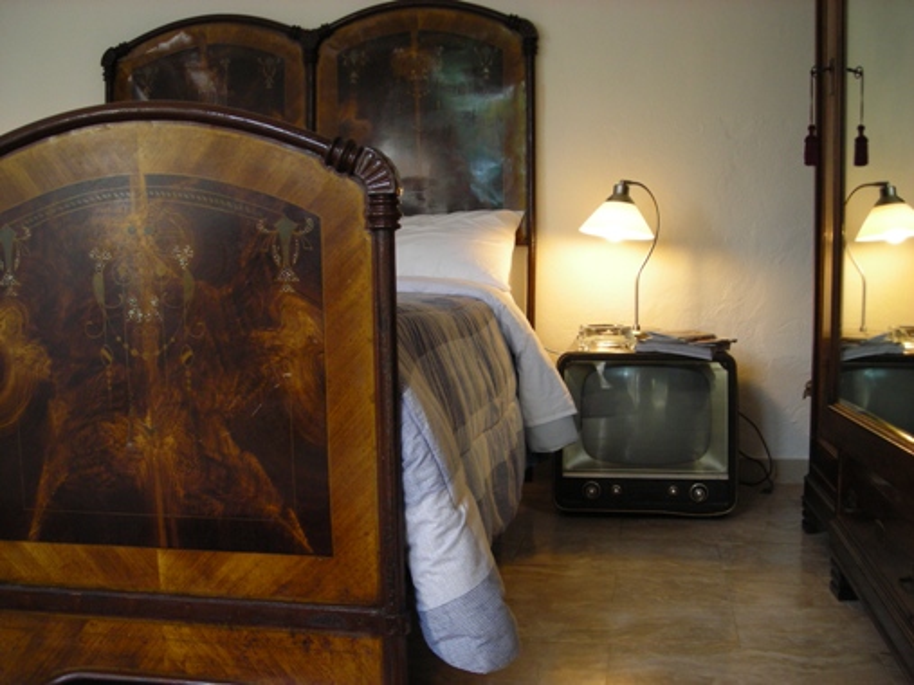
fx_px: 1082
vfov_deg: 35.1
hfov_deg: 45.8
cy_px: 342
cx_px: 457
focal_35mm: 41
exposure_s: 1/30
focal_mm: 6.8
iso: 145
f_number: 3.3
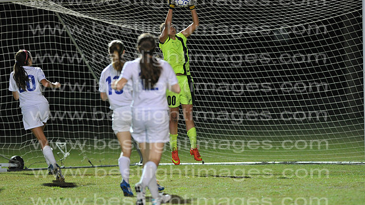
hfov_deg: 6.6
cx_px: 180
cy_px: 102
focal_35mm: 329
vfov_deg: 3.7
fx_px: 3183
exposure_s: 1/400
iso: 4000
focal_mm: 300
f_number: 3.5
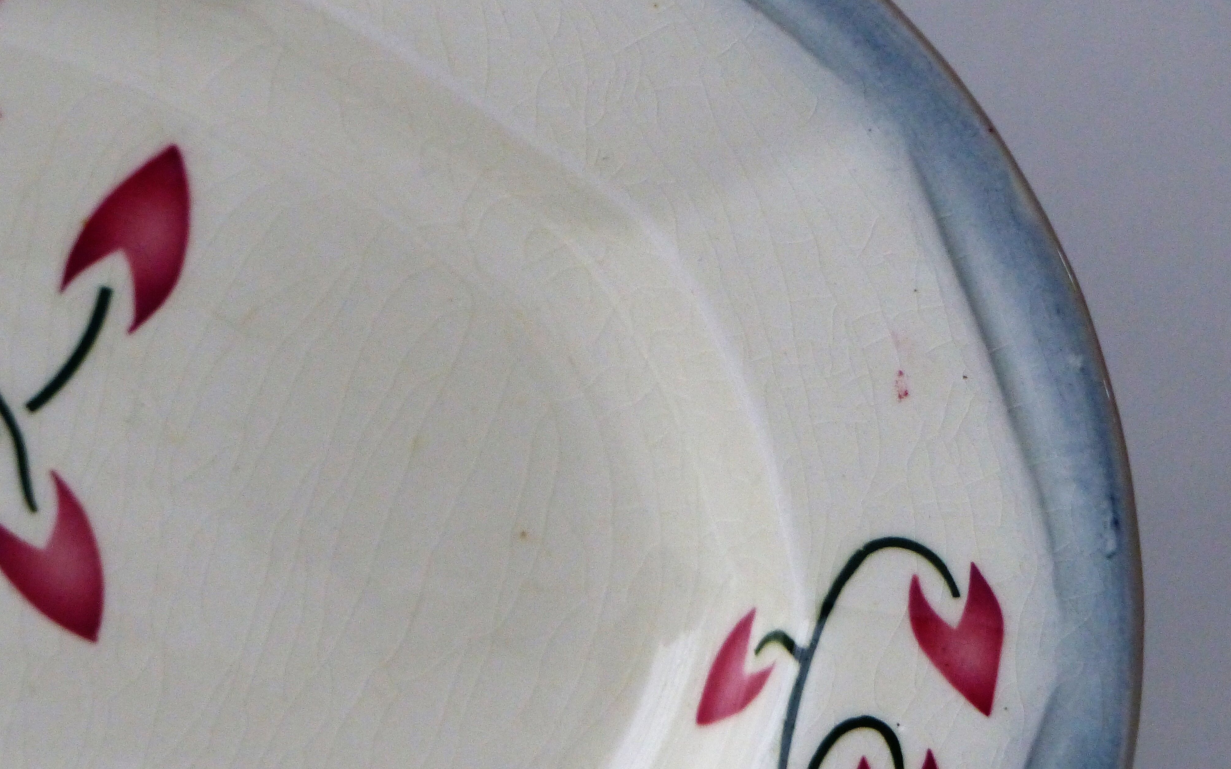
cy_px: 334
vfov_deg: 3.3
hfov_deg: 5.3
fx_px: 13252
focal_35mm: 395
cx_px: 615
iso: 400
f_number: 2.8
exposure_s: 1/80
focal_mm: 60.8
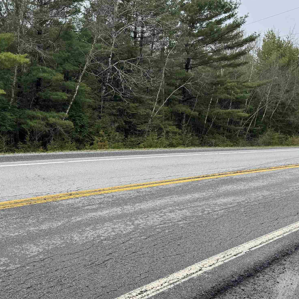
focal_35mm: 44
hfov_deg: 38.0
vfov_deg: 38.2
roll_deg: -1.9
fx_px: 430
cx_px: 108
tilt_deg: +0.7
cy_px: 121
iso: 80
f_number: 1.78
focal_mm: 6.76
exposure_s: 1/802
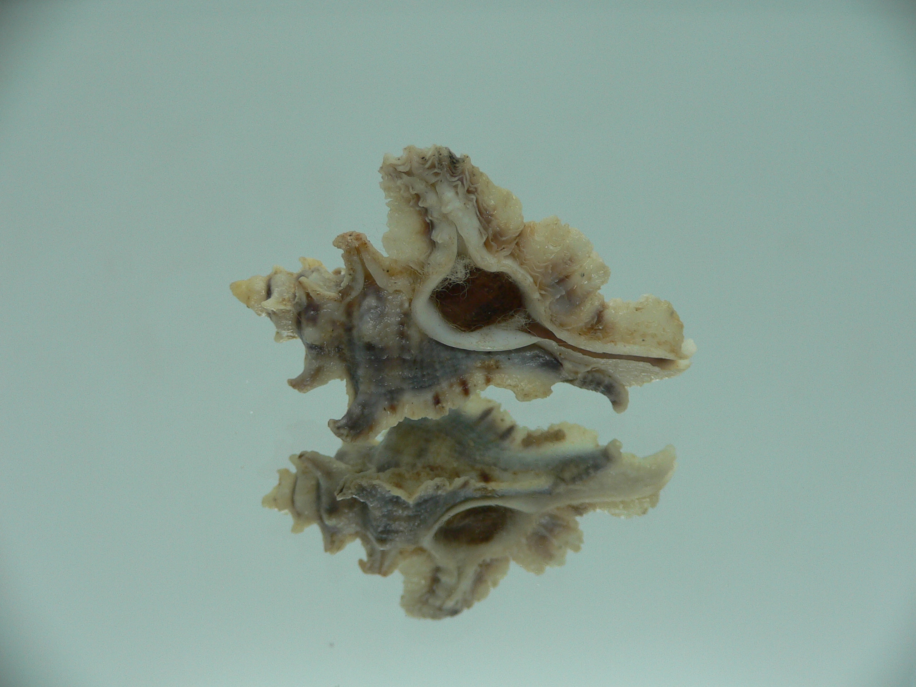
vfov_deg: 40.7
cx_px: 458
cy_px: 344
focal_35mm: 35
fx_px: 926
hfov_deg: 52.6
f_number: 2.8
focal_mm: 4.6
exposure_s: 1/60
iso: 80
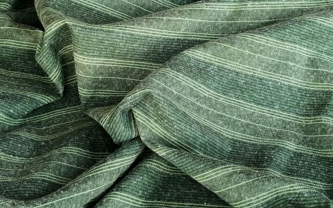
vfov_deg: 28.7
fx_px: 399
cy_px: 160
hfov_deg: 45.3
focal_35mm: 44
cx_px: 165
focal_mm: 4.75
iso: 64
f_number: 1.8
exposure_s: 1/100
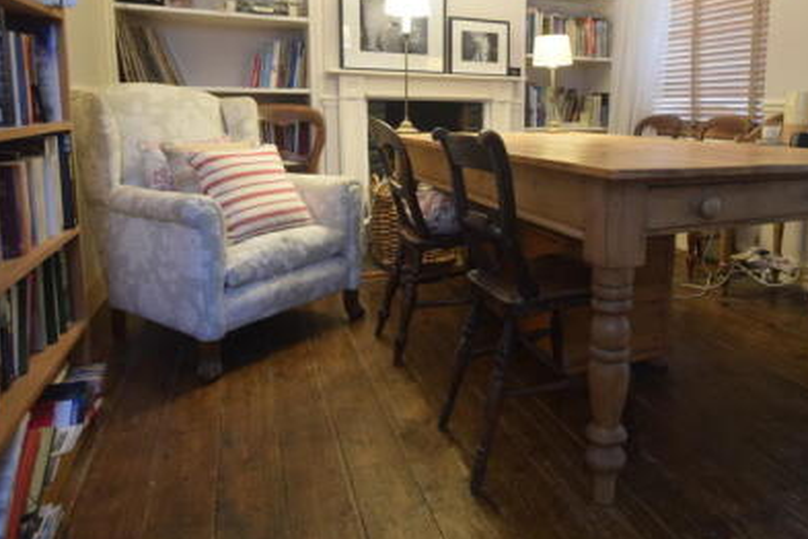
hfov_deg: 70.0
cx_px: 519
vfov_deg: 50.8
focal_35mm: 25
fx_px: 561
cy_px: 207
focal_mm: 10
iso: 800
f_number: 3.5
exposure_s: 1/13
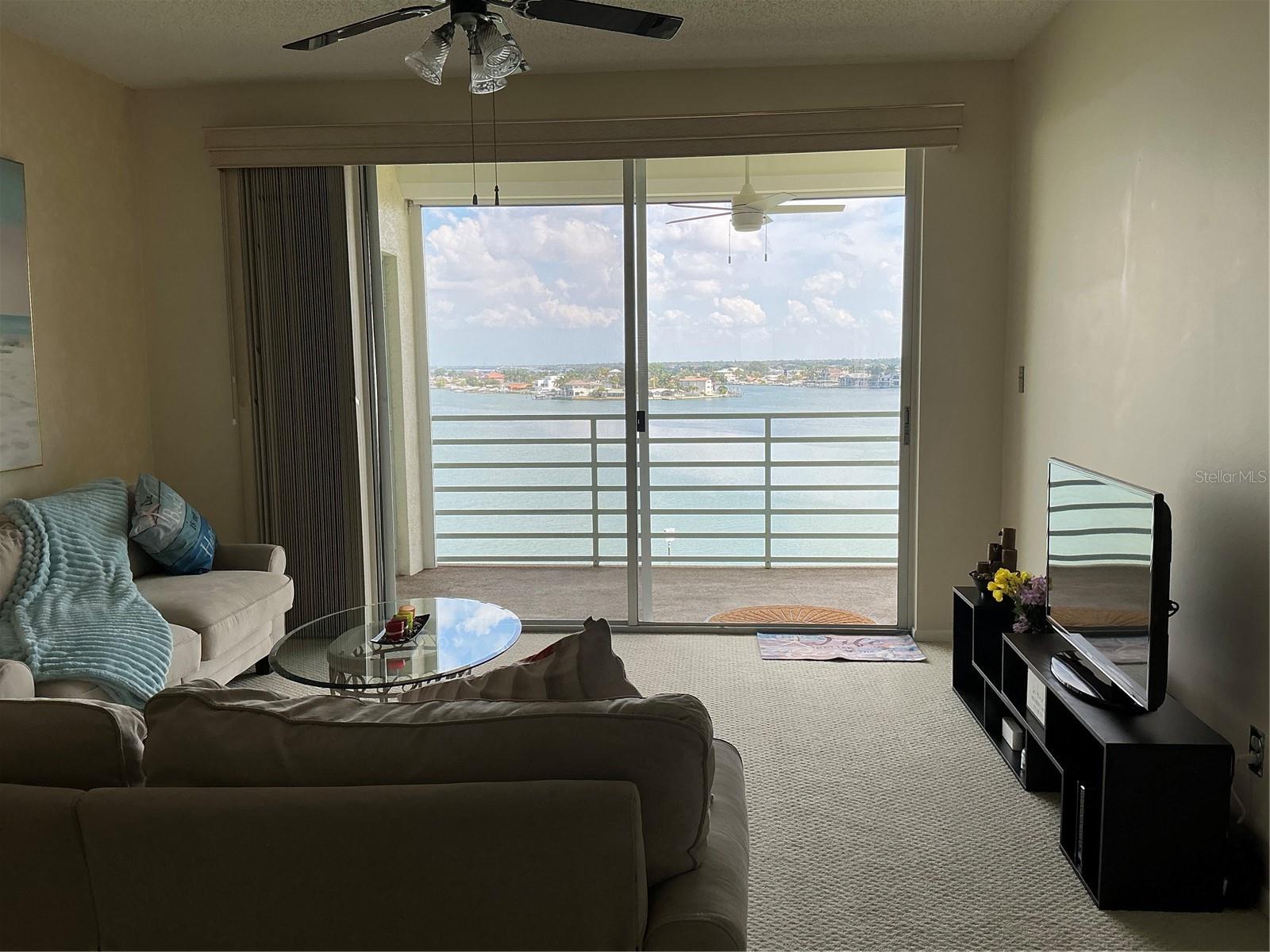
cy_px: 476
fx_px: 1027
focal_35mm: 28
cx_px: 635
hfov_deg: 63.4
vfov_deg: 49.7
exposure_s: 1/425
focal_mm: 3
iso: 25
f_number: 1.8
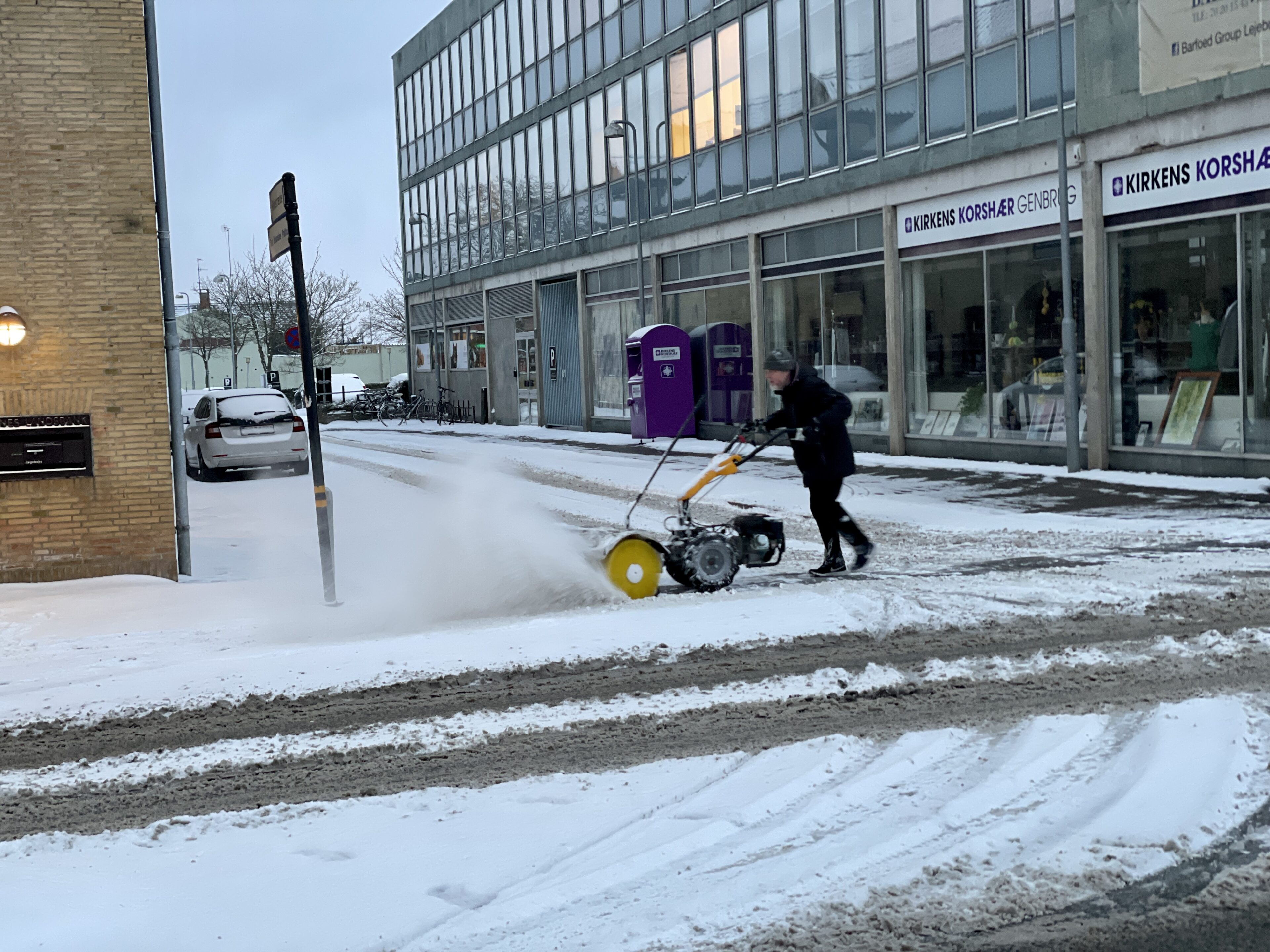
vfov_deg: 28.0
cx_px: 635
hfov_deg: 36.8
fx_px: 1908
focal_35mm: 52
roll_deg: +2.1
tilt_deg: -3.0
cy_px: 476
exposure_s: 1/33
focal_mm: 6
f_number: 2
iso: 125
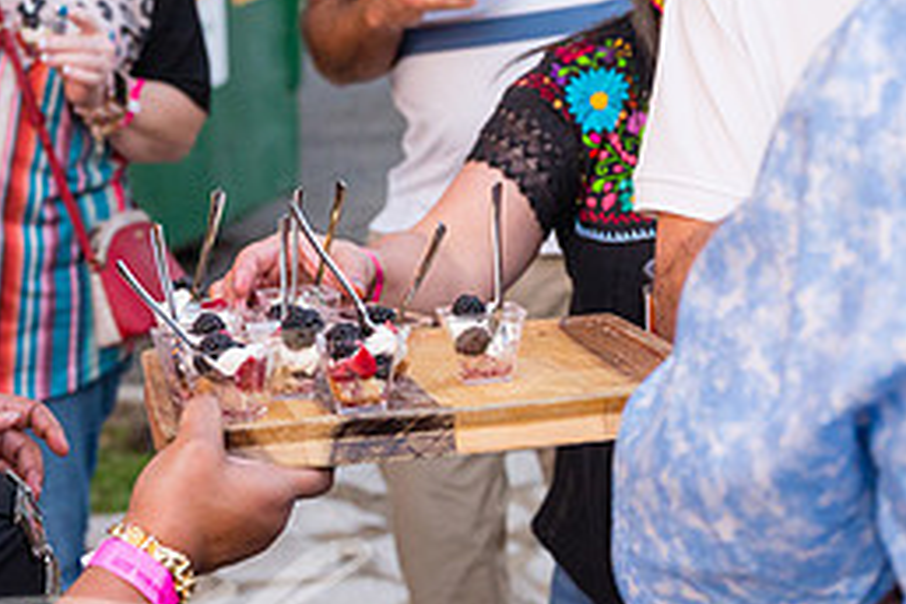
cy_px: 341
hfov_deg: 20.4
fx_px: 2491
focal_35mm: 99
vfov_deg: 13.8
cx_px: 169
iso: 1600
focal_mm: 44
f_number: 4
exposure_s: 1/800
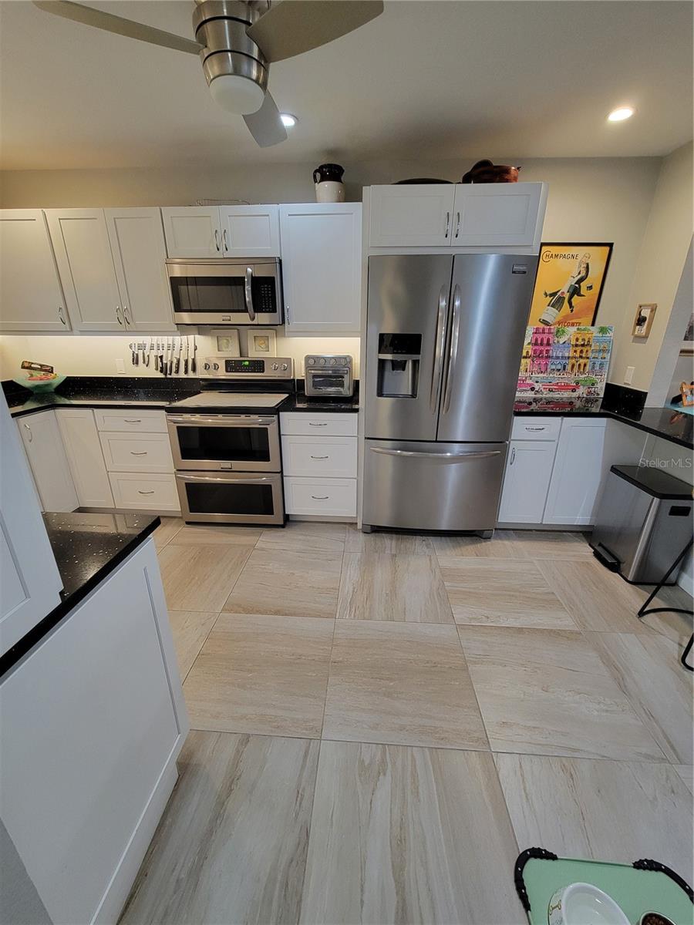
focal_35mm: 13
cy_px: 462
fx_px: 348
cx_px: 347
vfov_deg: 106.2
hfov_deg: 89.9
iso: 400
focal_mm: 2.2
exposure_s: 1/60
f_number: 2.2
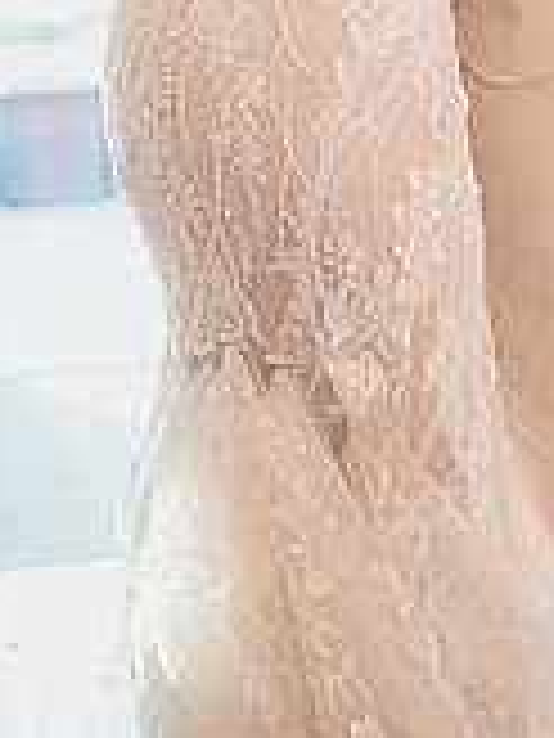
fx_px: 2817
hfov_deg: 11.2
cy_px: -144
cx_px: 369
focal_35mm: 132
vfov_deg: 14.5
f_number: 1.4
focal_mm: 50
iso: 1250
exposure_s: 1/3200
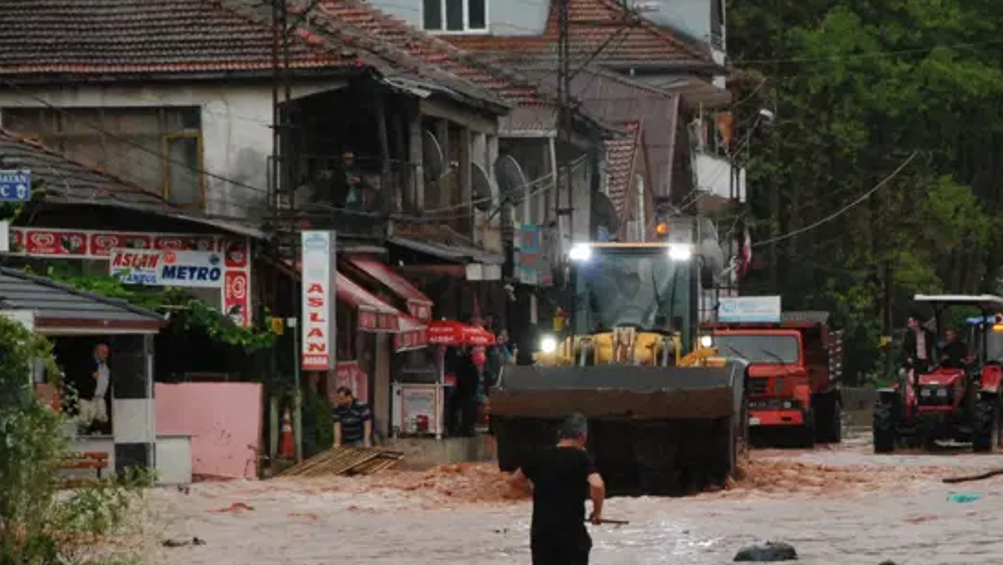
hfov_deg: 8.1
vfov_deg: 4.6
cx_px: 747
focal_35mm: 265
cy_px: 407
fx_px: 7045
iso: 1600
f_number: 7.1
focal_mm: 105
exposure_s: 1/800
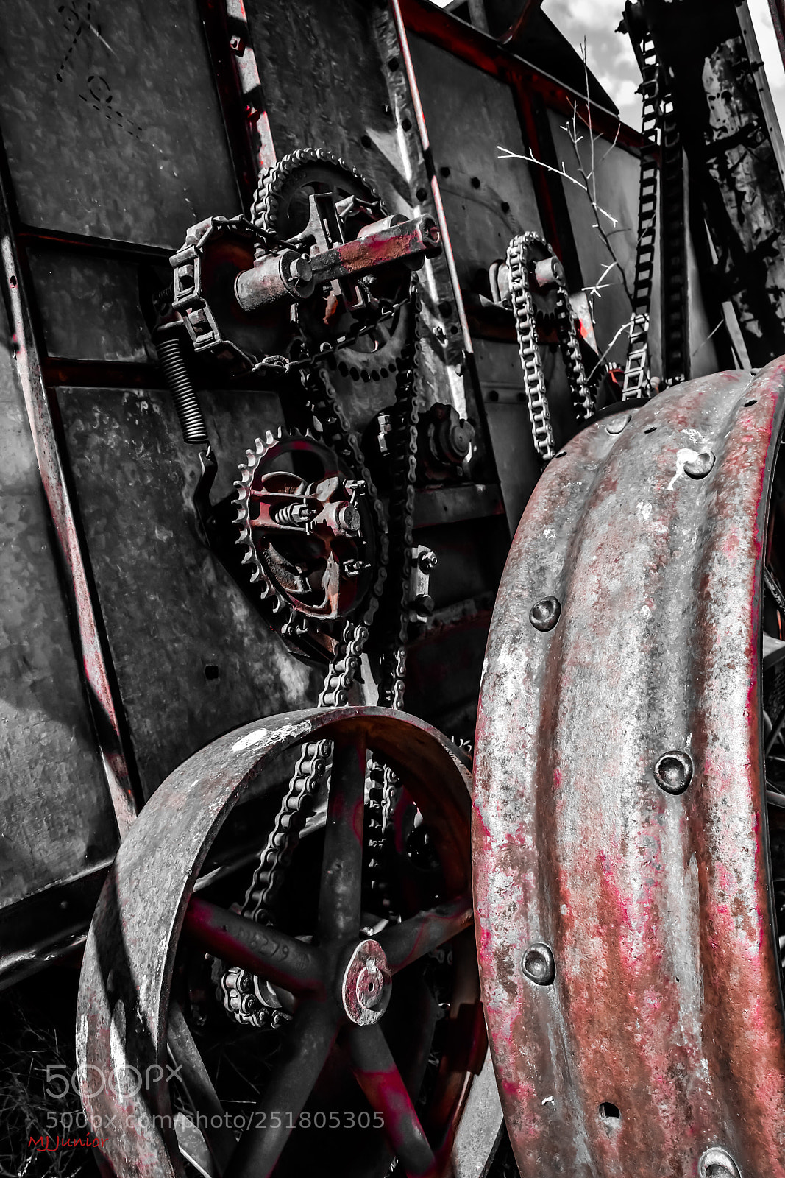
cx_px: 392
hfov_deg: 43.6
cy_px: 589
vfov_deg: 61.9
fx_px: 981
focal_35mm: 30
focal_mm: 20
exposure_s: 1/250
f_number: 10
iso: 360
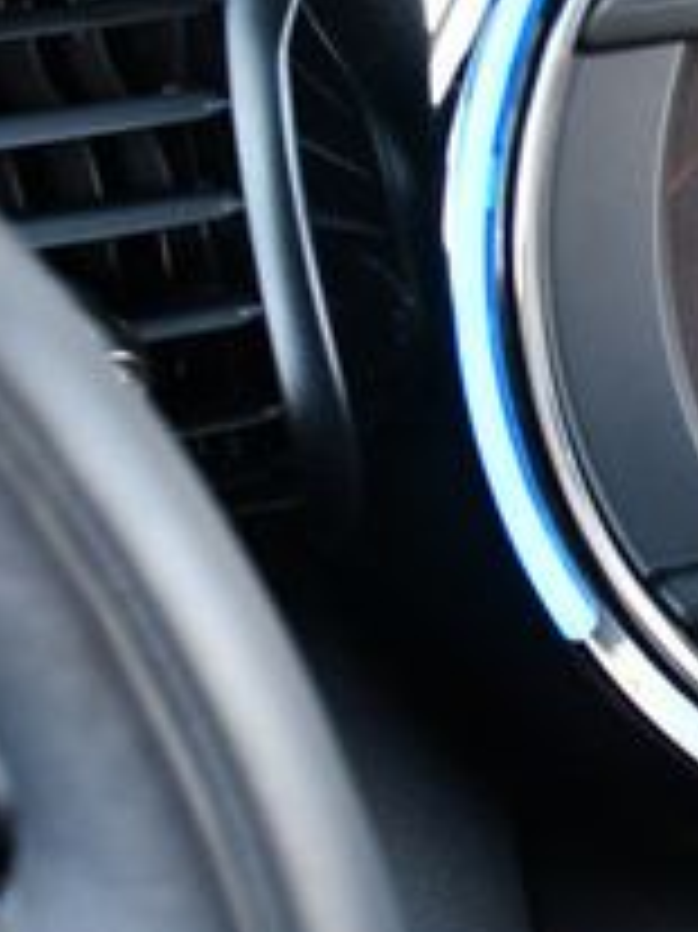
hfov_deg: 13.0
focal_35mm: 107
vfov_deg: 18.4
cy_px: 378
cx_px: 1099
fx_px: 2880
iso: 900
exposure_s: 1/125
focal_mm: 18
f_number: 3.5
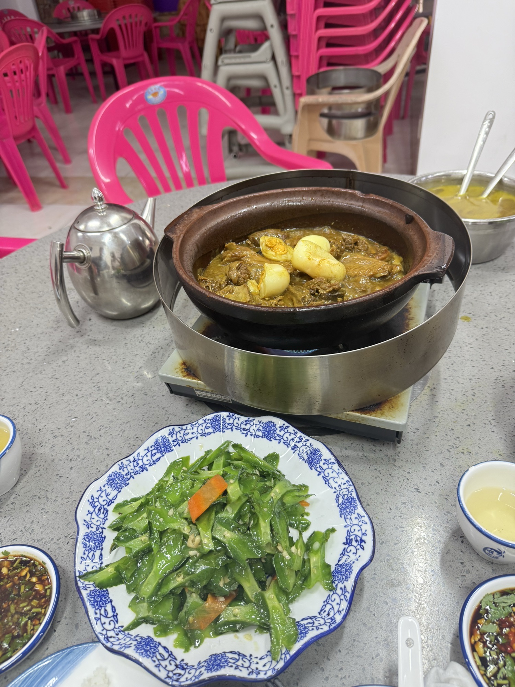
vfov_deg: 71.6
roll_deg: +5.4
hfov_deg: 56.8
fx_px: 476
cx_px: 258
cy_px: 344
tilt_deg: -37.7
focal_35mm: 24
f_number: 1.78
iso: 125
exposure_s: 1/50
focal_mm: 6.76
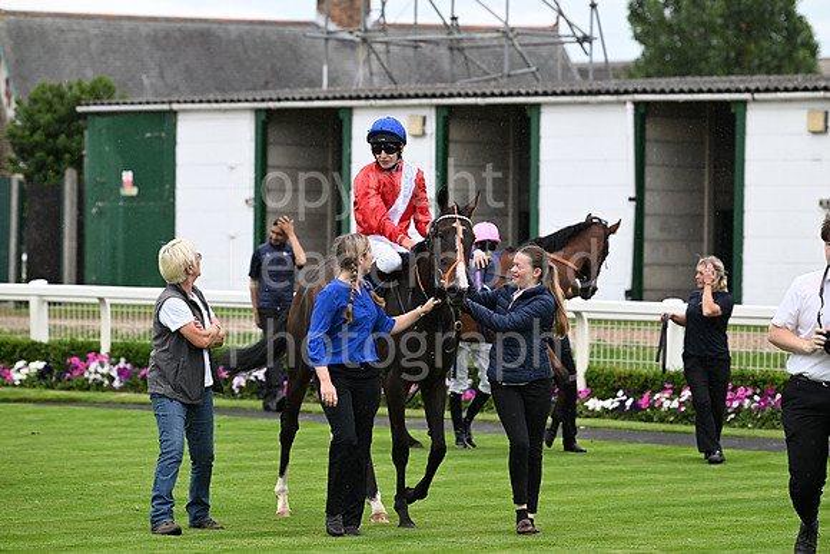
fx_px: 4612
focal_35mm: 200
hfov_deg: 10.3
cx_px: 415
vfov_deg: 6.9
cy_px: 277
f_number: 5
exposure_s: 1/2000
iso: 1000
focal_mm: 200
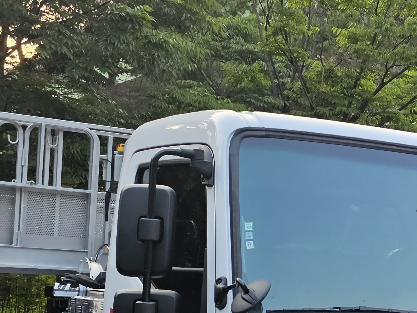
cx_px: 560
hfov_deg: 21.3
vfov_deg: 17.6
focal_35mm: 82
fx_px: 988
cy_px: 299
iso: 50
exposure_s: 1/180
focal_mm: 6.3
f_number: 1.7
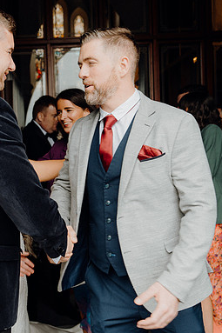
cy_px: 166
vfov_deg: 39.6
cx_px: 57
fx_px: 463
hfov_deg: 26.6
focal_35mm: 50
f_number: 3.5
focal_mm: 33
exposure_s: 1/200
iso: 250
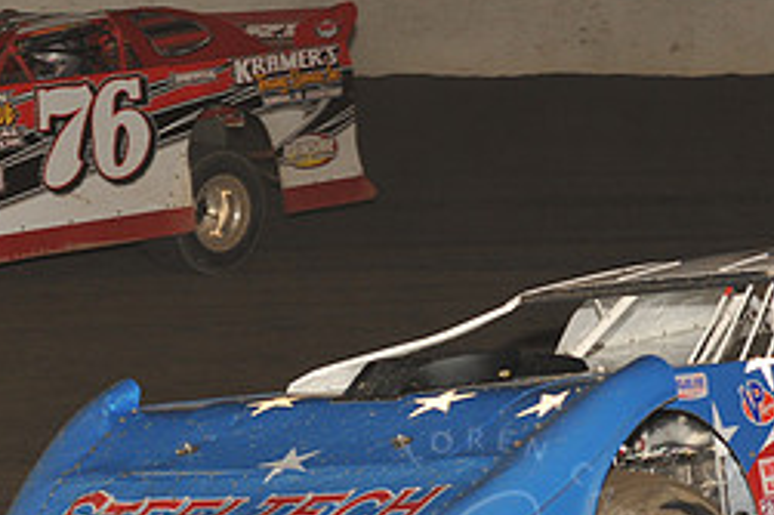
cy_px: 330
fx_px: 3975
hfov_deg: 11.1
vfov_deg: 7.4
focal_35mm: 185
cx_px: 475
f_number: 6.3
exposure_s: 1/320
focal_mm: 80
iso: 640
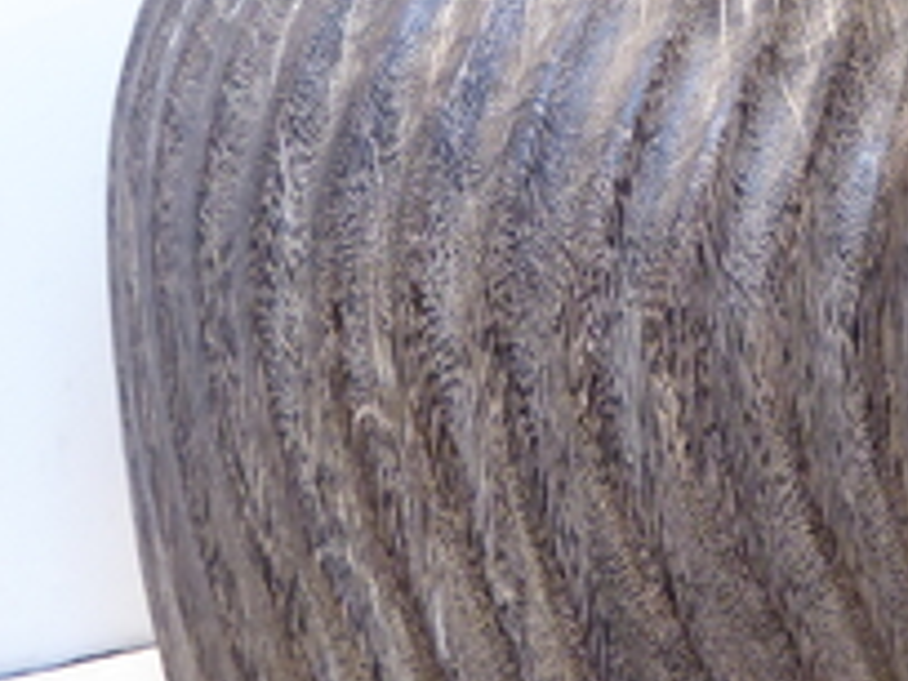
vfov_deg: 15.7
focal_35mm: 94
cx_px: 917
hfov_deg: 20.2
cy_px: 361
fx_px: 2466
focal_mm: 5.4
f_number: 3.5
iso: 400
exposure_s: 1/5
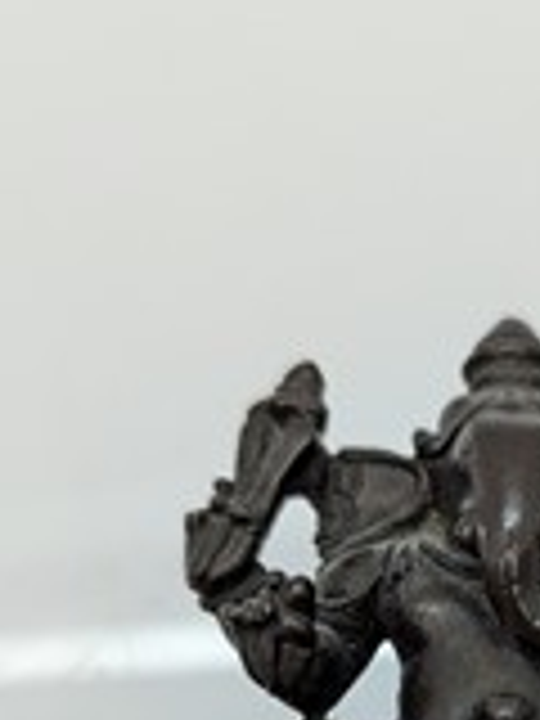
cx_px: 457
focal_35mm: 60
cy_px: 734
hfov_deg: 23.9
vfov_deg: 29.8
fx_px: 1248
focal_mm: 6.81
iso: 105
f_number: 1.85
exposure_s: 1/164
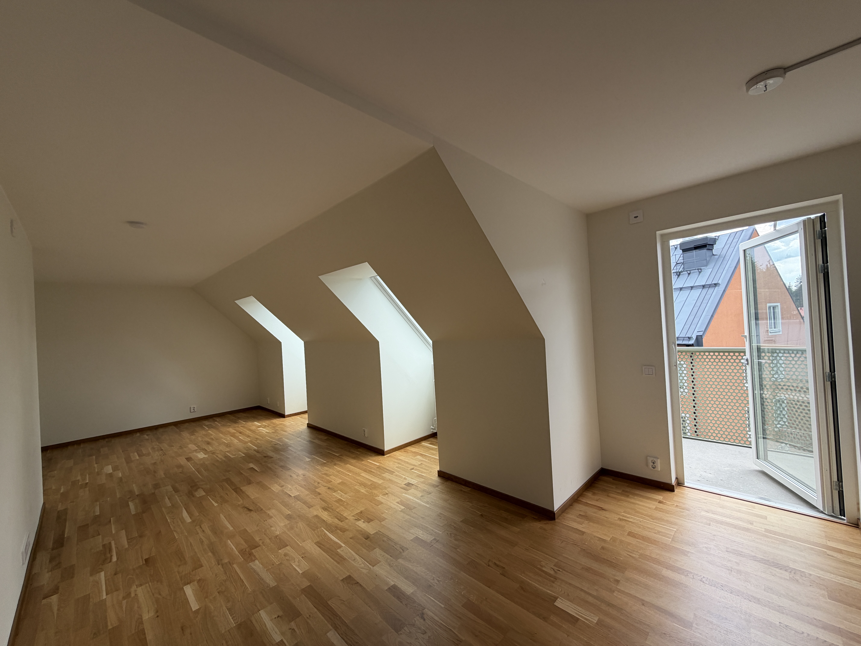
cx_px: 430
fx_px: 348
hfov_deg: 102.1
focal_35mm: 14
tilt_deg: +0.2
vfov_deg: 85.7
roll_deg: +3.6
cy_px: 323
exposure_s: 1/135
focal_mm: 2.22
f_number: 2.2
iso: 40
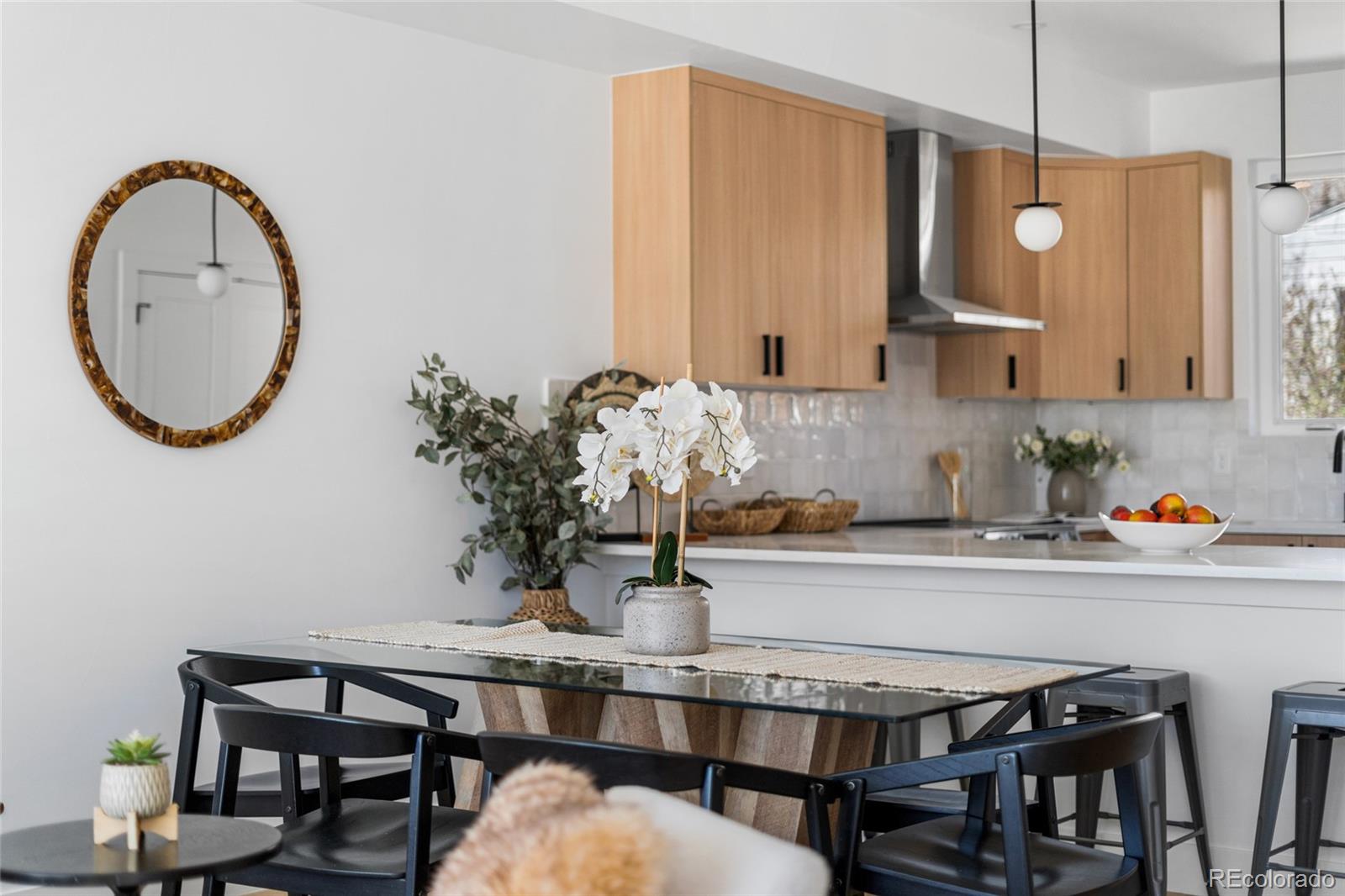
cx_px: 672
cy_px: 448
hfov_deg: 39.6
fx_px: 1868
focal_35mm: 50
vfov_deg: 27.0
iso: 500
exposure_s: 1/500
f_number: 1.8
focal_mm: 50
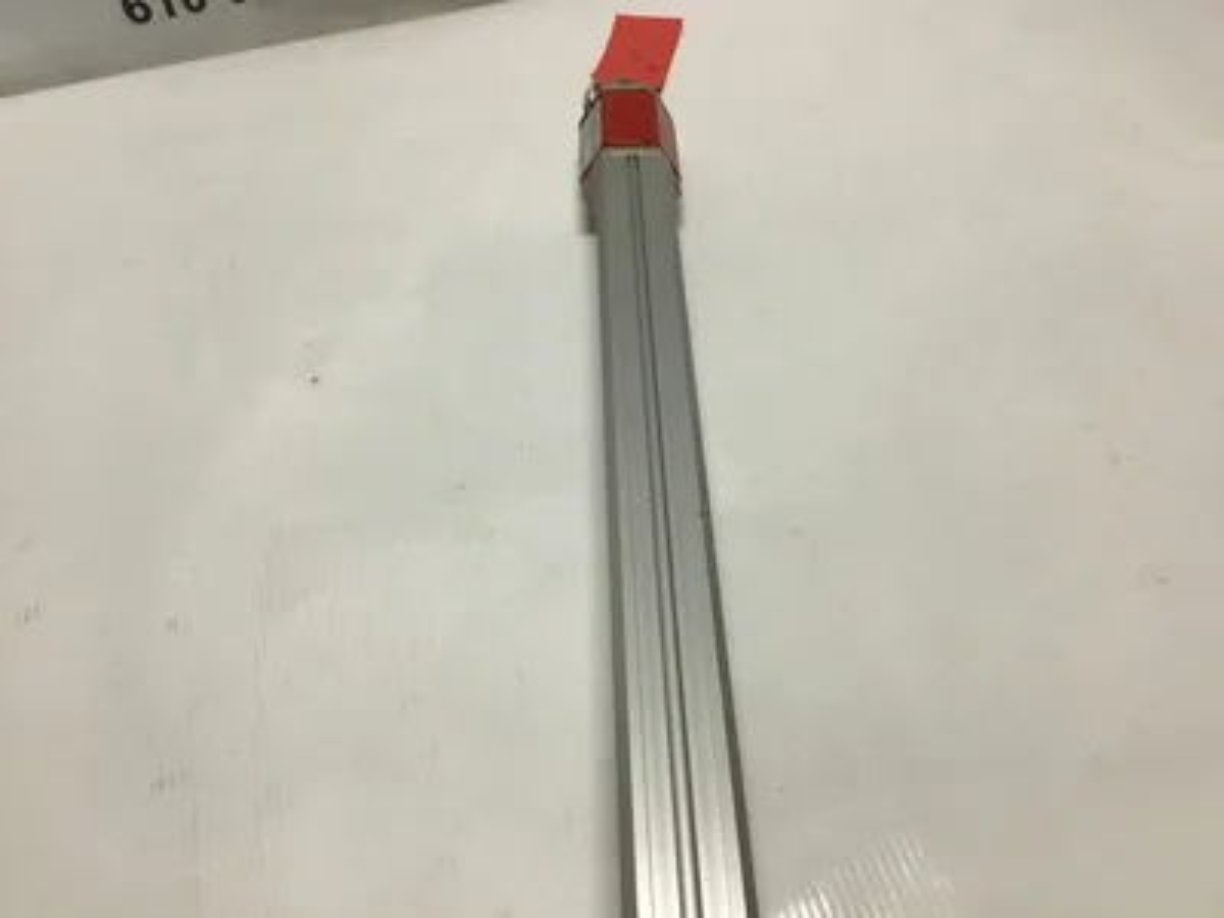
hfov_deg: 58.4
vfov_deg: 45.4
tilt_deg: -50.1
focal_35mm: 31
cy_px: 459
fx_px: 1096
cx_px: 612
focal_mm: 3.3
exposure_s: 1/353
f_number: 2.4
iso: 25
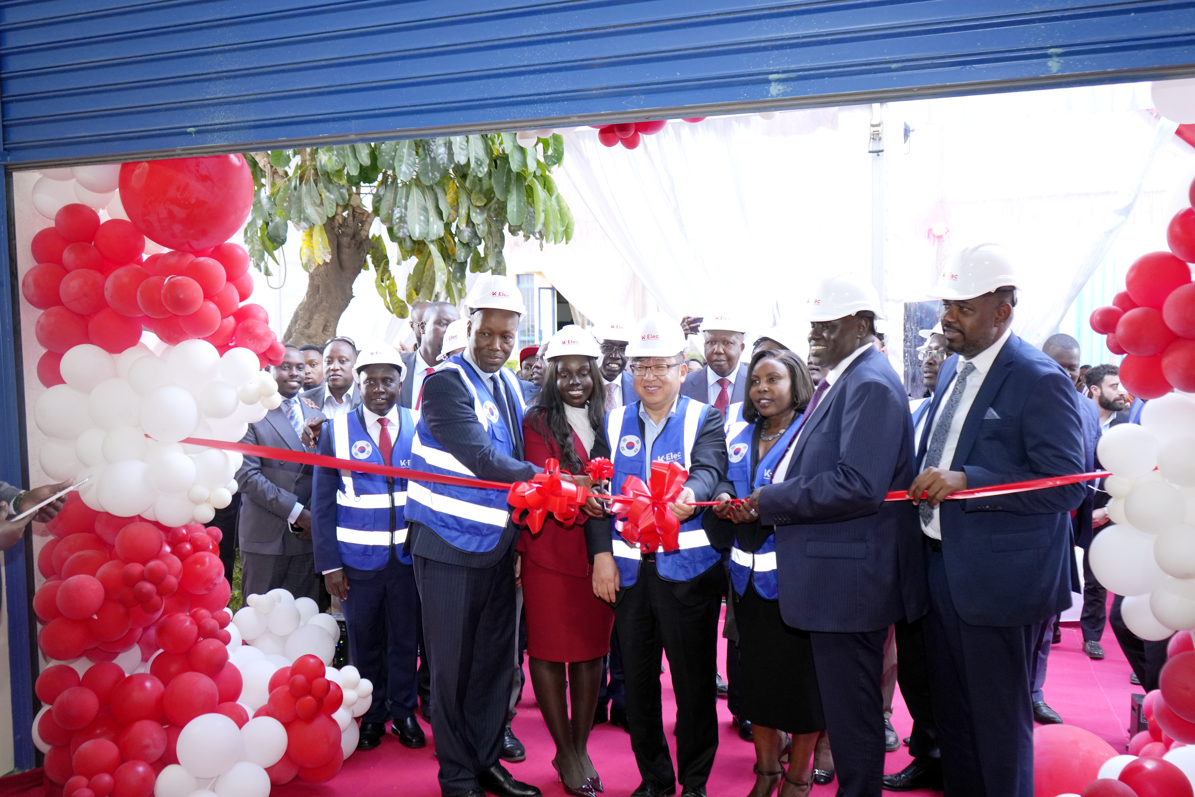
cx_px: 598
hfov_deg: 61.9
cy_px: 398
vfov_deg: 43.6
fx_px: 996
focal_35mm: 30
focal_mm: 30
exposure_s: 1/200
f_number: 3.5
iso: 1250
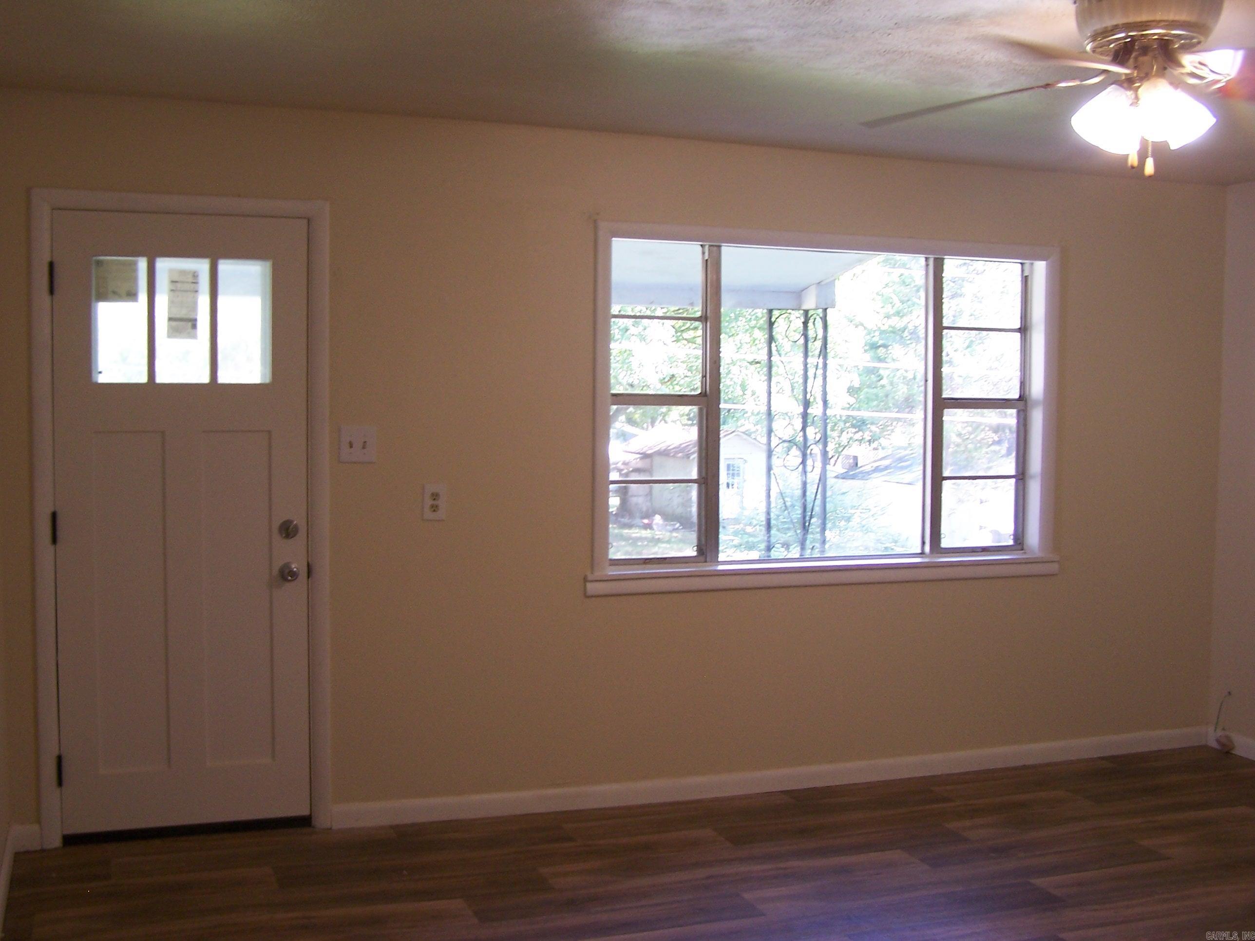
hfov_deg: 49.0
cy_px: 470
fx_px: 1378
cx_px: 628
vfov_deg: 37.7
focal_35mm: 38
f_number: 2.8
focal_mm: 6.3
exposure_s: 1/30
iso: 100
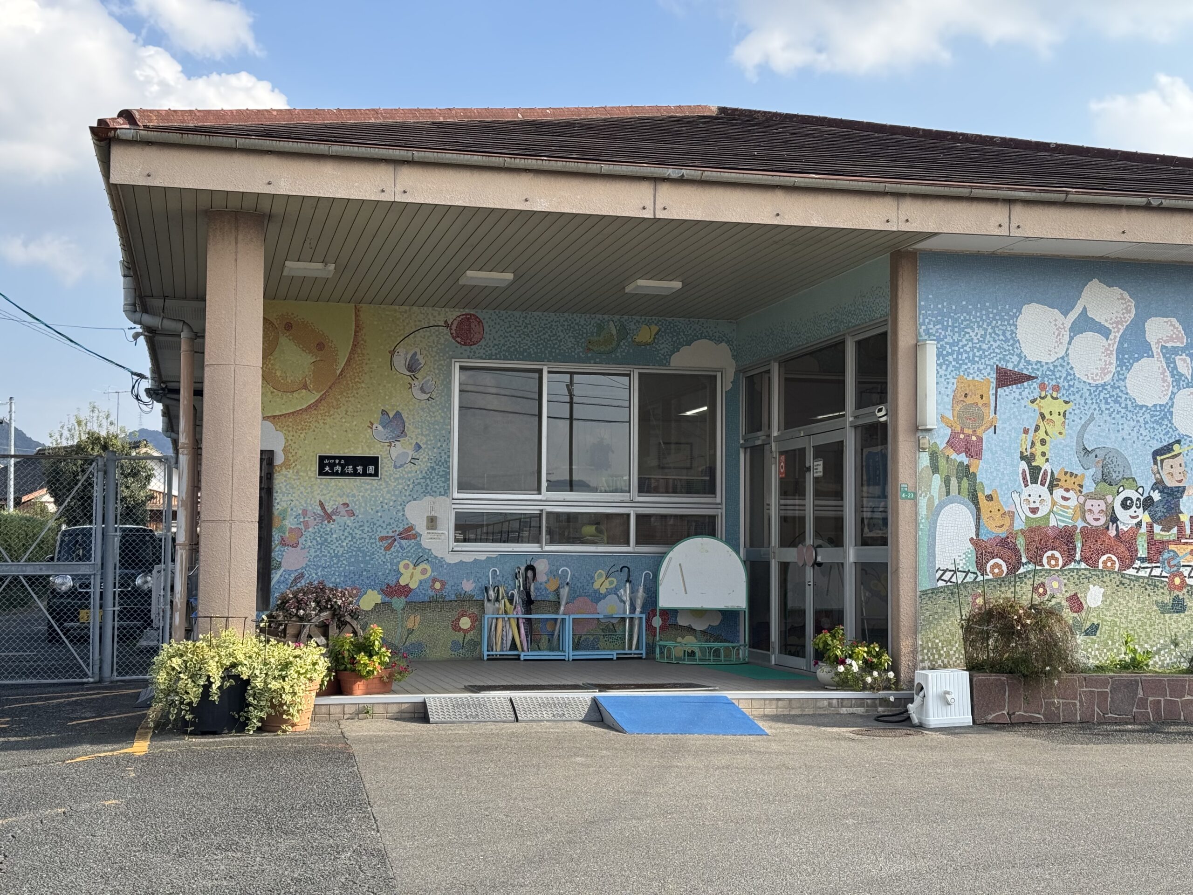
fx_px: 1654
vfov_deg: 30.3
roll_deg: -0.7
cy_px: 448
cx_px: 596
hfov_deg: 39.7
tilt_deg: +3.8
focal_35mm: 48
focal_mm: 6.76
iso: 64
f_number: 1.78
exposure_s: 1/1524
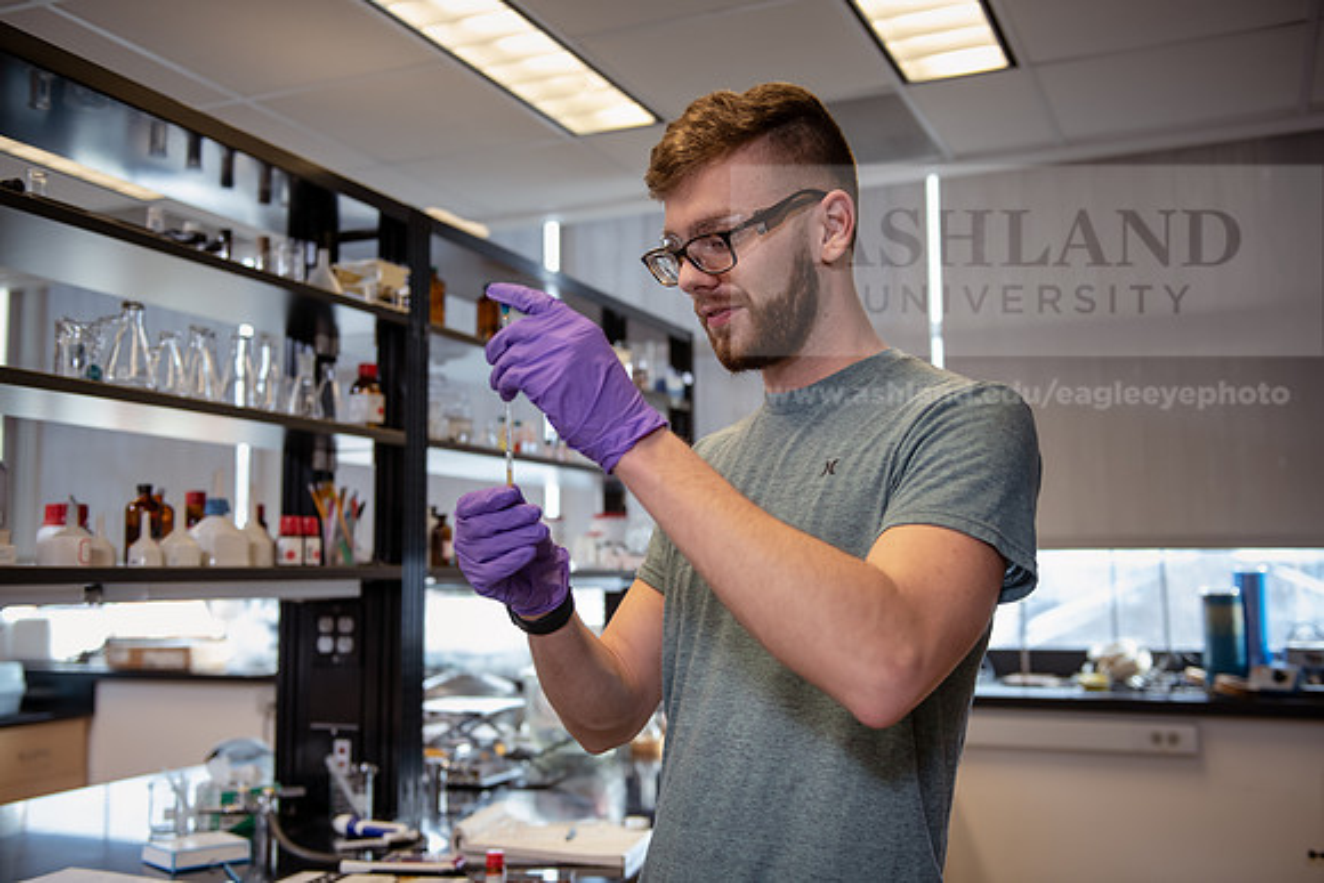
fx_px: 1398
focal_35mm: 38
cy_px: 442
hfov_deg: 50.7
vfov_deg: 35.1
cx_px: 662
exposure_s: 1/200
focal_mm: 38
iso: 500
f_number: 3.2
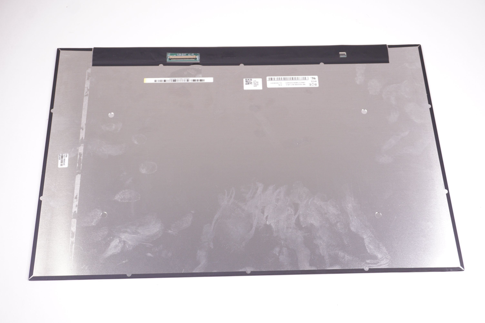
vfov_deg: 31.8
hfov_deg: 46.4
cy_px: 162
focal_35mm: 42
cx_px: 242
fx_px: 565
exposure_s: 1/200
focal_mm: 28
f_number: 5.6
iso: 800
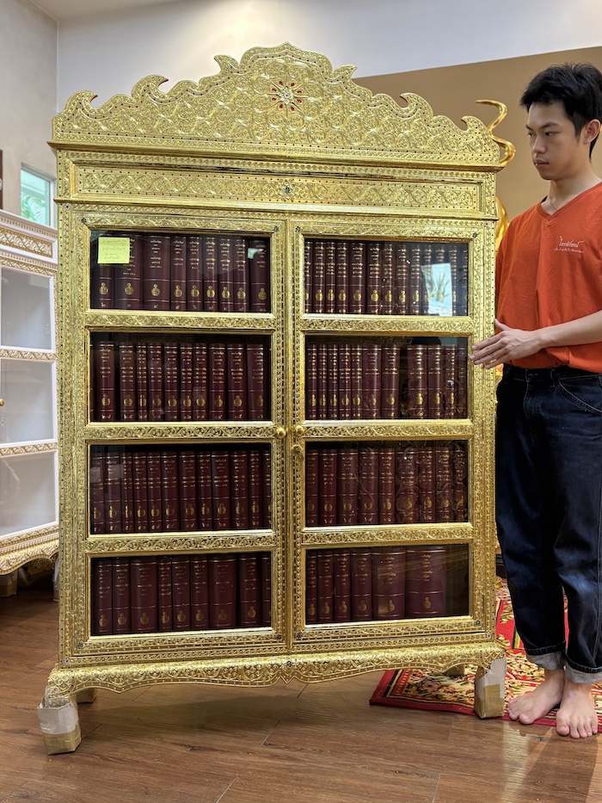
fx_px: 603
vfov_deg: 67.3
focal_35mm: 26
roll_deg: -0.5
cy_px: 402
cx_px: 301
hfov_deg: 53.1
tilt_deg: +1.1
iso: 200
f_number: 1.6
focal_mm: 5.96
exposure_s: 1/50
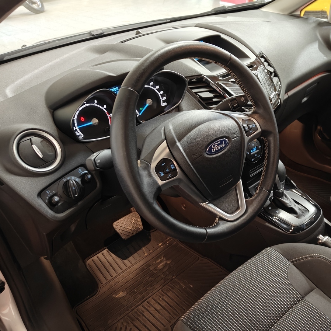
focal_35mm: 34
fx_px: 368
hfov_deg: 47.0
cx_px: 239
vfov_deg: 48.3
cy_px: 189
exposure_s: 1/33
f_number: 1.8
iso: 160
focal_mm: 5.59
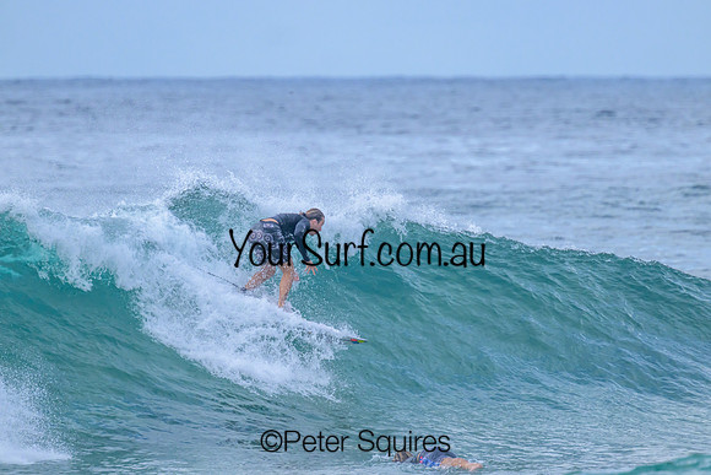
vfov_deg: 1.7
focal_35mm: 819
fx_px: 16182
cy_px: 238
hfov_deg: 2.5
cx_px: 356
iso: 1600
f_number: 11
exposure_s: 1/2000
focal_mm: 800
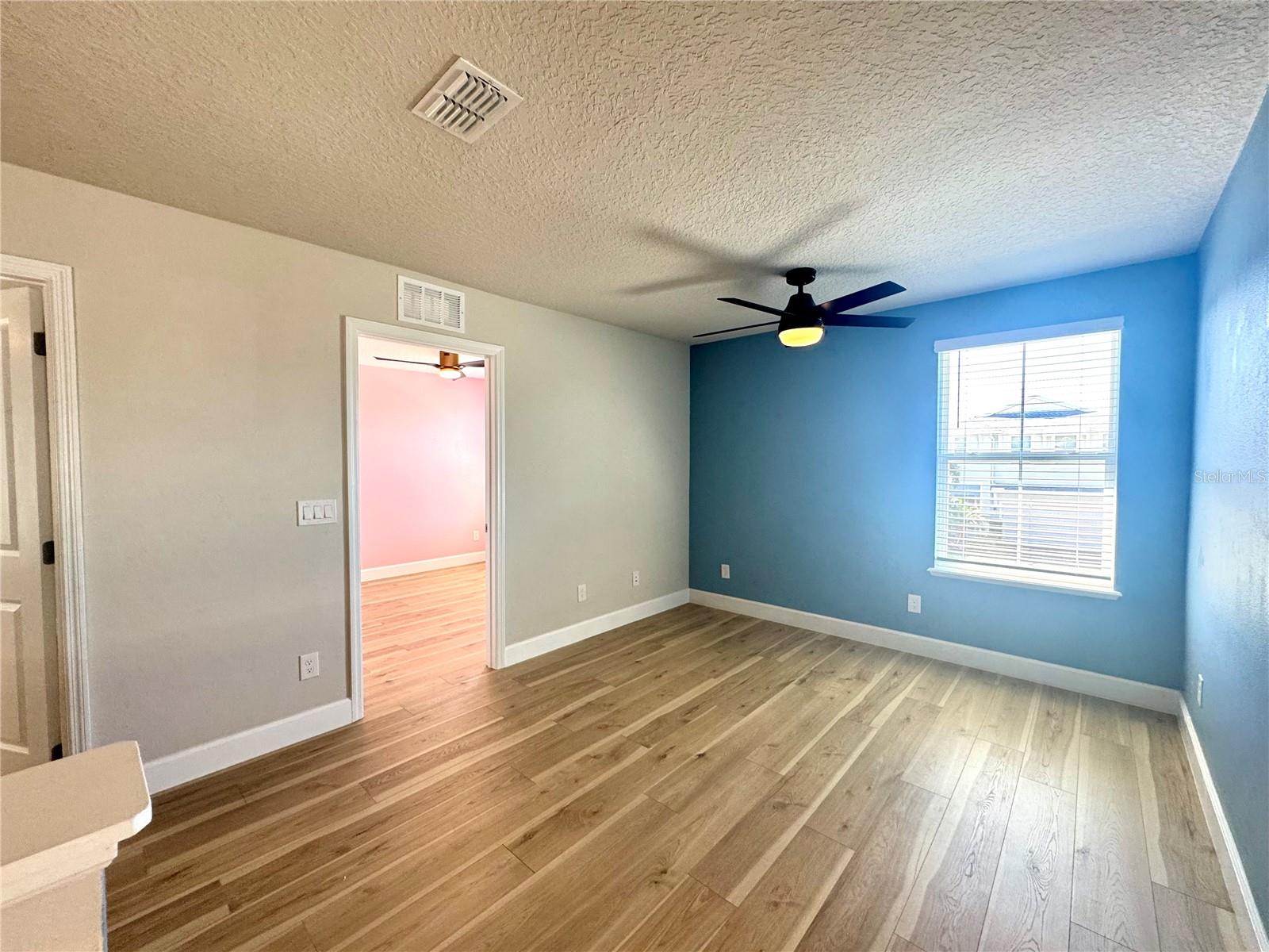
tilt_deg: -2.7
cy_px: 476
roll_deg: +0.1
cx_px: 634
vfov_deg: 85.7
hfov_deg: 102.1
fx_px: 513
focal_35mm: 14
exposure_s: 1/120
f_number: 2.2
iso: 160
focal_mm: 2.22
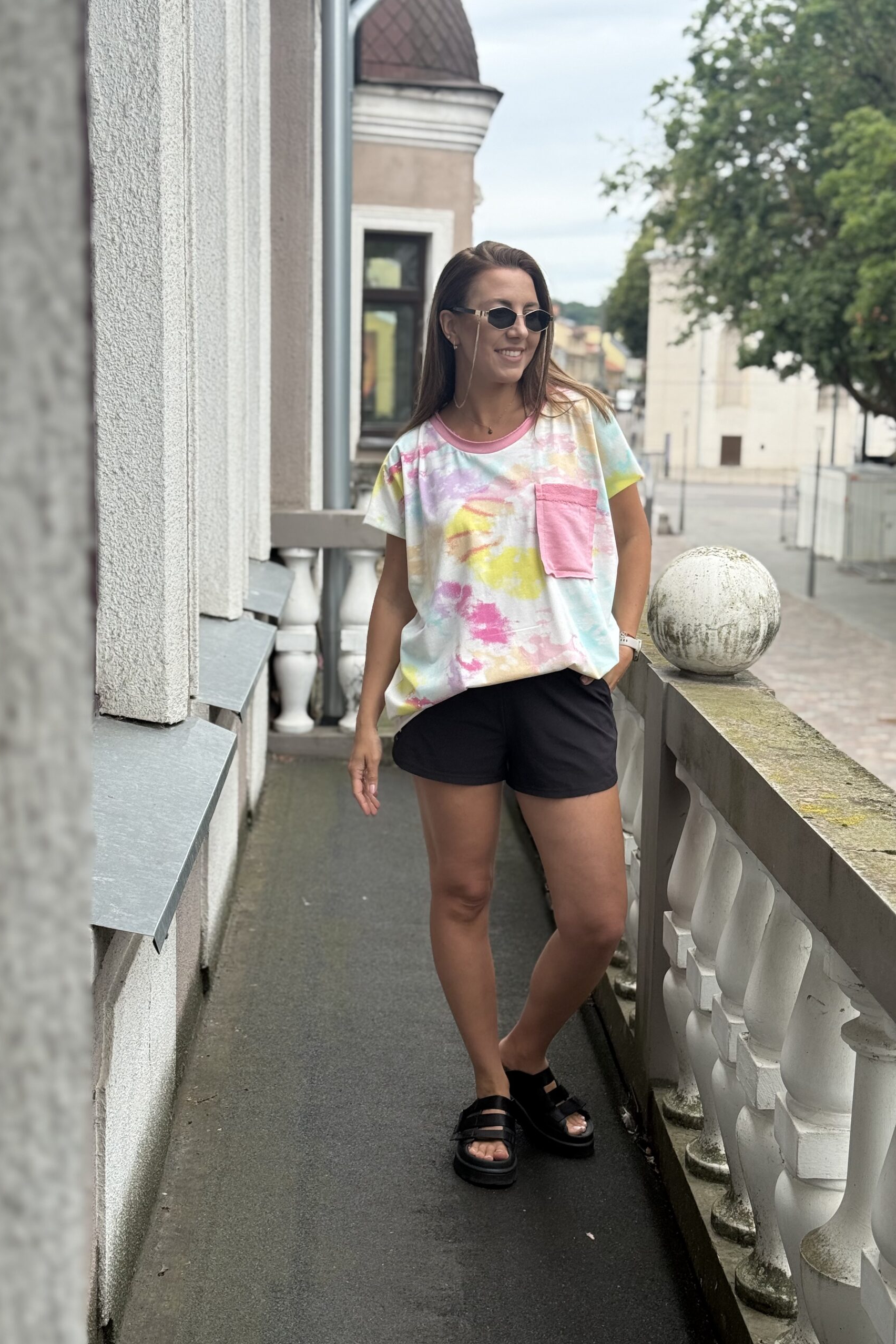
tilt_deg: -8.0
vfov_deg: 39.6
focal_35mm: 50
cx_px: 451
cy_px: 672
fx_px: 1867
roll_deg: -0.6
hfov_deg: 27.0
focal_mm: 6.76
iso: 64
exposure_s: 1/1456
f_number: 1.78
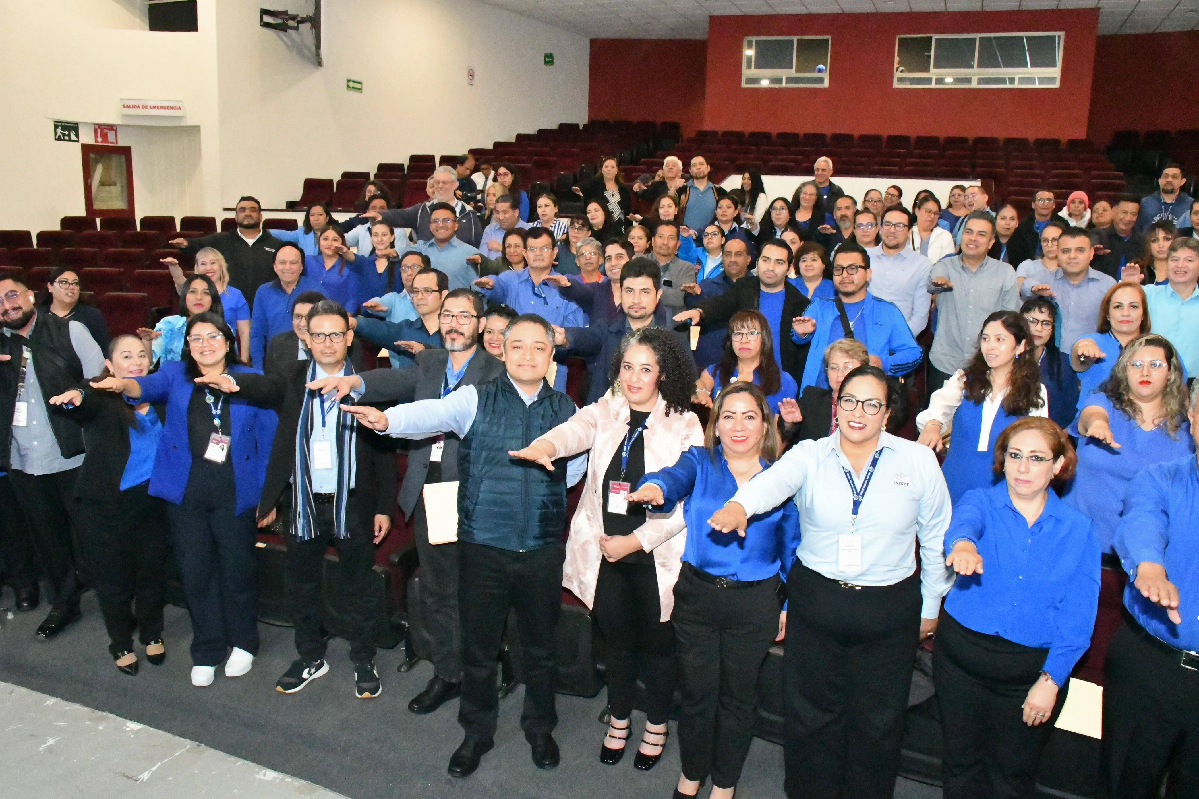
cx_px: 600
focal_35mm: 27
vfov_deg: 47.9
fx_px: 899
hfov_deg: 67.4
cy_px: 400
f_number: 9
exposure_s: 1/100
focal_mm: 18
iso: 25600
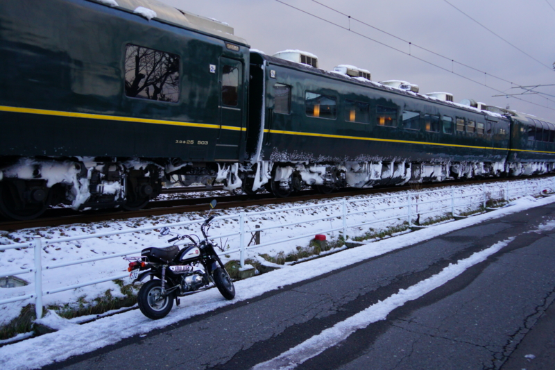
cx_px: 278
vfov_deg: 42.3
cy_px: 185
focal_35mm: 31
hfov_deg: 60.3
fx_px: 478
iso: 1000
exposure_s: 1/1000
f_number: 4
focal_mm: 21
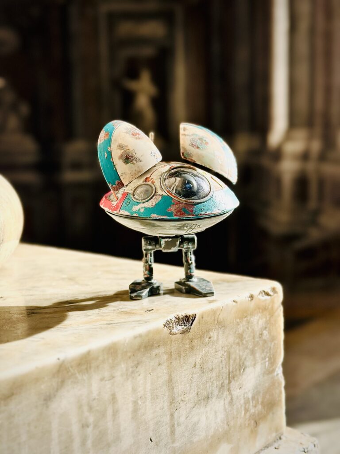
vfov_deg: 39.7
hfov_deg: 30.3
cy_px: 227
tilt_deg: -7.4
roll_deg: +0.8
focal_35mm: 48
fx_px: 629
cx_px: 170
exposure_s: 1/2114
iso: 100
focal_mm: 6.86
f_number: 1.78
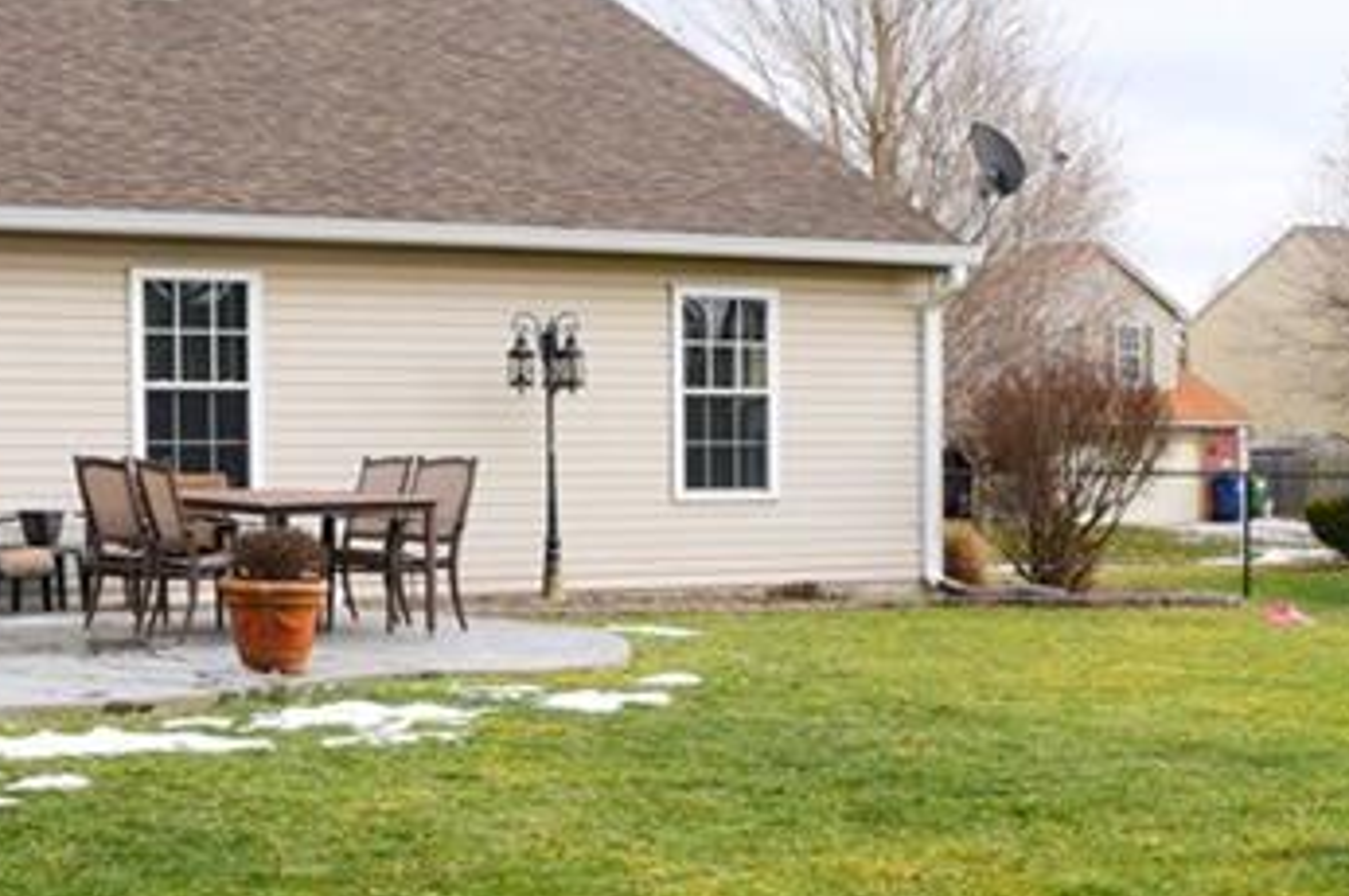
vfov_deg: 17.0
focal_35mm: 80
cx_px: 749
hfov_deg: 25.4
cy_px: 631
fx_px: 2995
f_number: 8
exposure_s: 1/250
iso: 320
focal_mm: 18
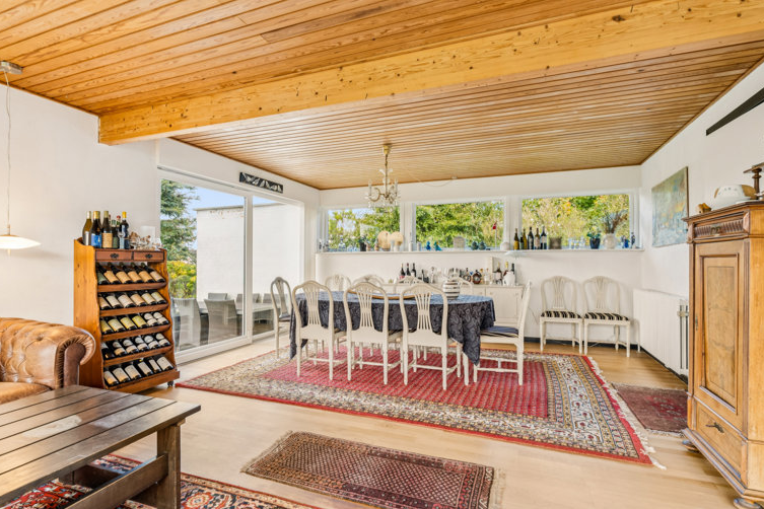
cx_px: 376
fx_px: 372
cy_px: 254
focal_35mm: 18
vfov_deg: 68.8
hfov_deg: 91.5
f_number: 8
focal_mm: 16.5
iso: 200
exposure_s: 1/13
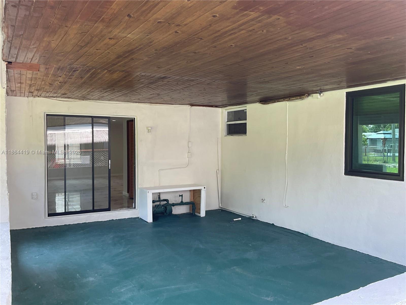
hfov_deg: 61.7
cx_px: 203
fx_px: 340
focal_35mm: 29
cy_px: 152
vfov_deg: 48.2
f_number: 1.8
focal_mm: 3
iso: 20
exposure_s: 1/120
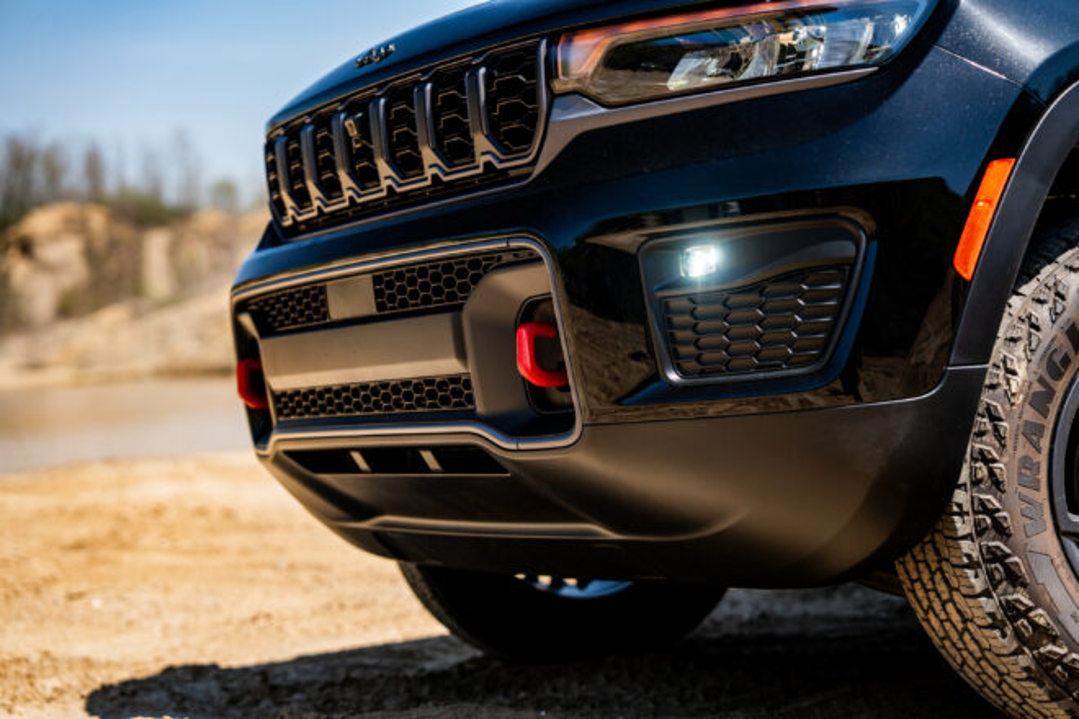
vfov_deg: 19.5
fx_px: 2098
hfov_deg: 28.8
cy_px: 360
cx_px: 540
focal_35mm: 70
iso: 100
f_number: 2.8
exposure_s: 1/400
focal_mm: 70
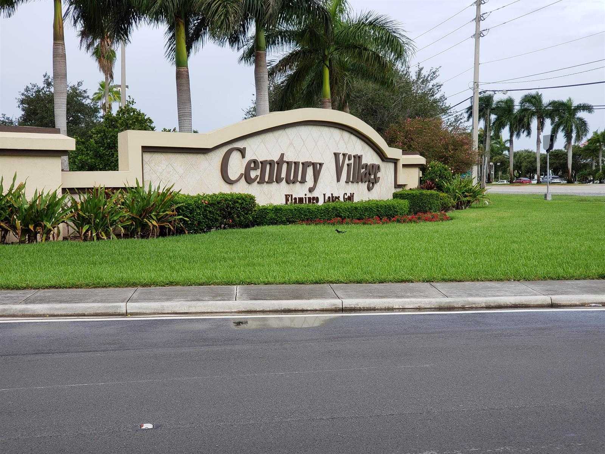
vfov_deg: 28.0
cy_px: 227
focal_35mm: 52
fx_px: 909
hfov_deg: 36.8
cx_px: 302
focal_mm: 6
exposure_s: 1/401
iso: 32
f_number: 2.4
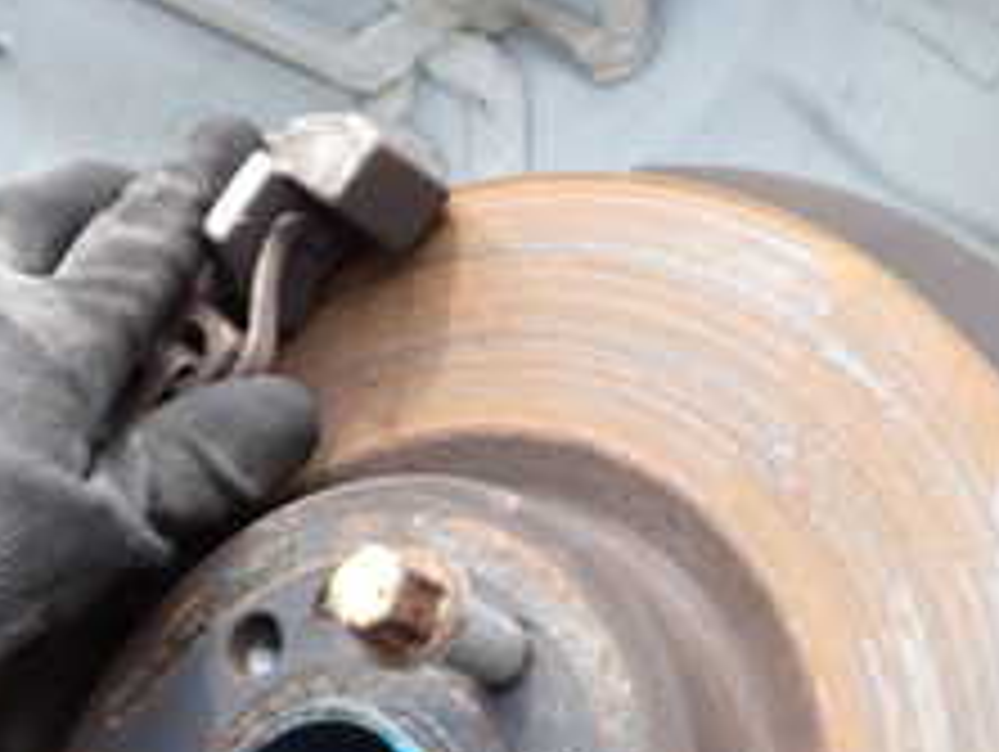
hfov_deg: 23.8
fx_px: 2340
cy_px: 644
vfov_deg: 18.0
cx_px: 792
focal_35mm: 81
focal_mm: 5.4
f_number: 3.2
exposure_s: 1/80
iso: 100
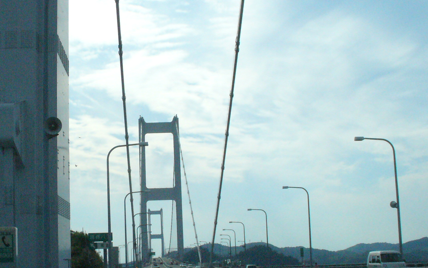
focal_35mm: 59
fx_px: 688
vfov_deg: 21.9
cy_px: 168
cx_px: 165
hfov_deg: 34.4
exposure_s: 1/2000
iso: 400
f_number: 5.6
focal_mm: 6.1
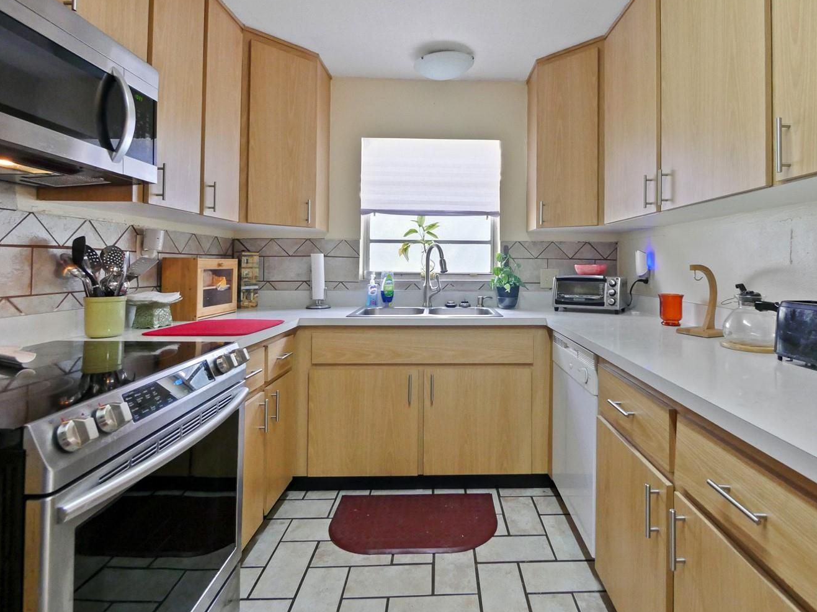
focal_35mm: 17
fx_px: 401
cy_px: 255
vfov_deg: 74.1
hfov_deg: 90.3
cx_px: 474
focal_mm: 7
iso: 2000
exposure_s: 1/60
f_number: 4
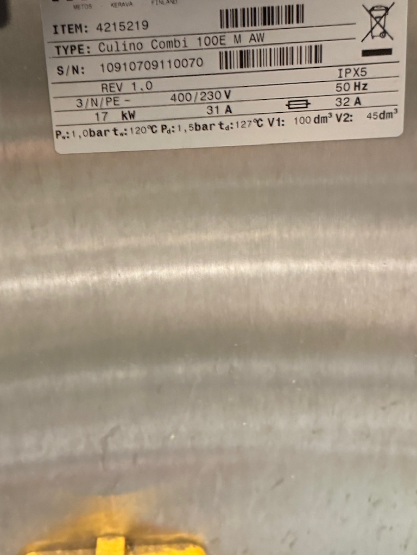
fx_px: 771
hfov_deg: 30.2
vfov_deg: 39.4
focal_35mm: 48
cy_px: 204
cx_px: 159
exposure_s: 1/33
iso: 1000
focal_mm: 6.76
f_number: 1.78
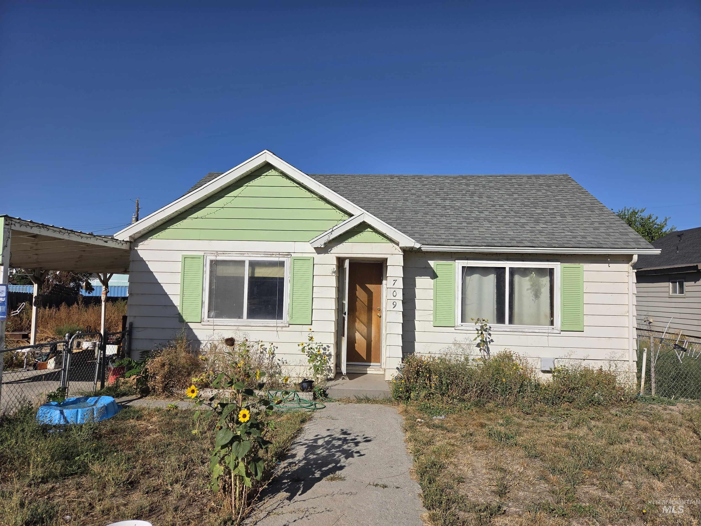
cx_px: 350
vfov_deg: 58.9
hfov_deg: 73.9
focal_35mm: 23
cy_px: 263
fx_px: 466
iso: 64
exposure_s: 1/7734
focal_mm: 5.4
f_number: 1.8
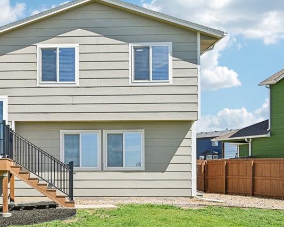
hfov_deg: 32.7
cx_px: 19
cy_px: 106
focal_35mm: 54
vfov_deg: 28.1
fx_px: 454
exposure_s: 1/80
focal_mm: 30
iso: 64
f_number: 11
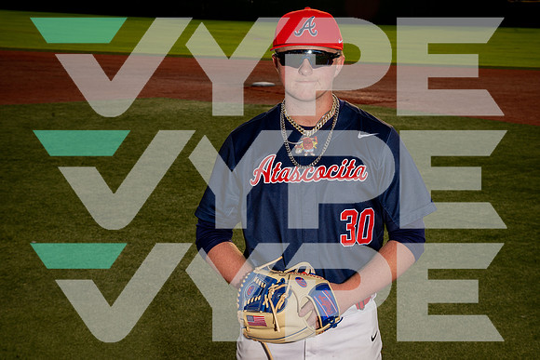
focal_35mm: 68
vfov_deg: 20.0
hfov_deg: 29.6
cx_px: 270
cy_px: 180
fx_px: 1020
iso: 250
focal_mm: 68
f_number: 11
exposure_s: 1/250
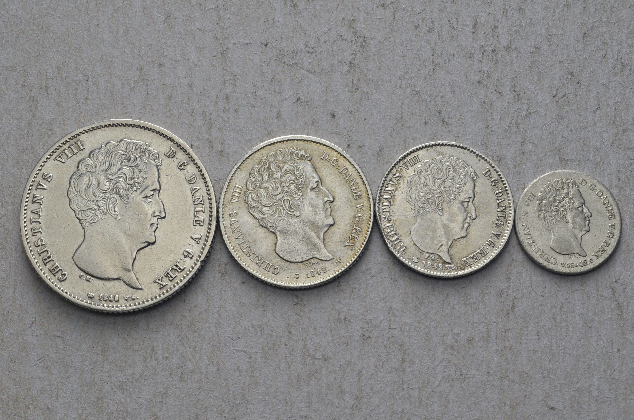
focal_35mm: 69
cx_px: 317
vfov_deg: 19.6
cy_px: 210
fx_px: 1213
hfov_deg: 29.3
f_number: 14
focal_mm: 46
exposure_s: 1/250
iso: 400
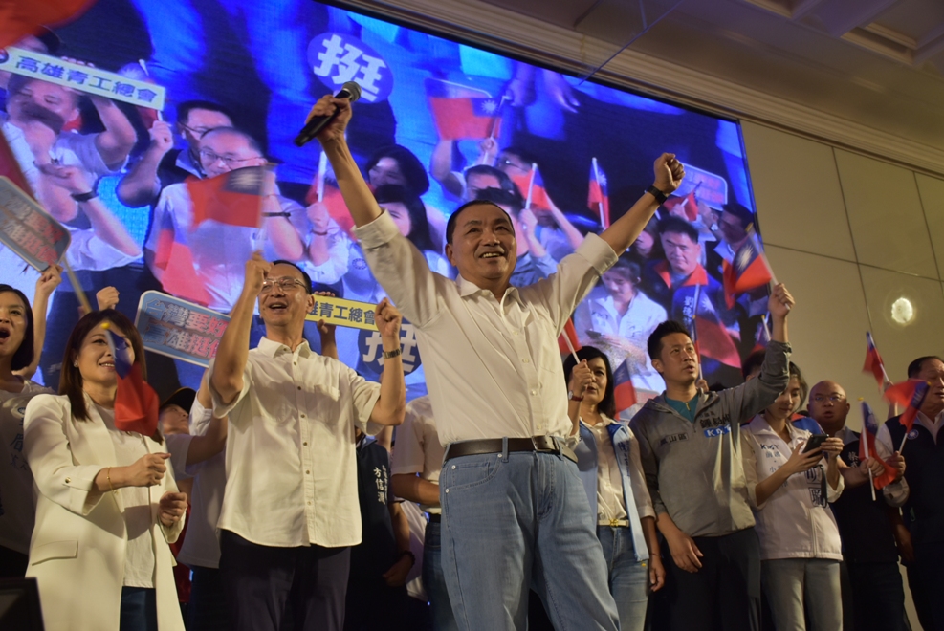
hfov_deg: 49.5
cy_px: 316
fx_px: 1024
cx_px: 472
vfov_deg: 34.3
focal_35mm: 39
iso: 400
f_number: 3.8
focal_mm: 26
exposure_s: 1/80
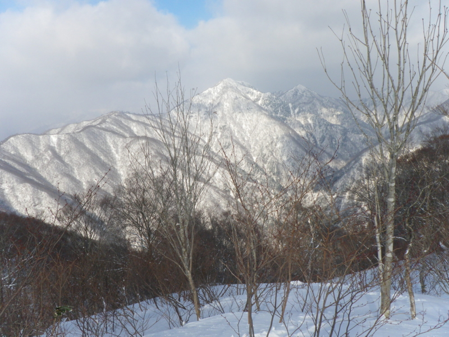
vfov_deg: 40.7
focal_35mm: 35
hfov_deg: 52.6
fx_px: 454
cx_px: 224
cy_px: 168
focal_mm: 6.2
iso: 64
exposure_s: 1/320
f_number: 6.3
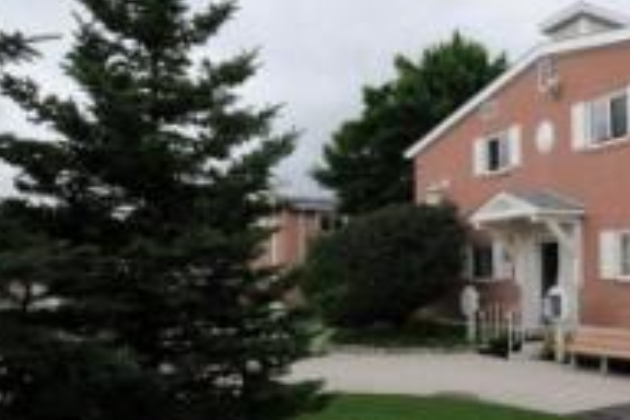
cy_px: 276
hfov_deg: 46.7
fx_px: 612
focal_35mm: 35
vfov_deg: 37.5
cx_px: 610
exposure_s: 1/160
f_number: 6.3
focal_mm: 10
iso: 200
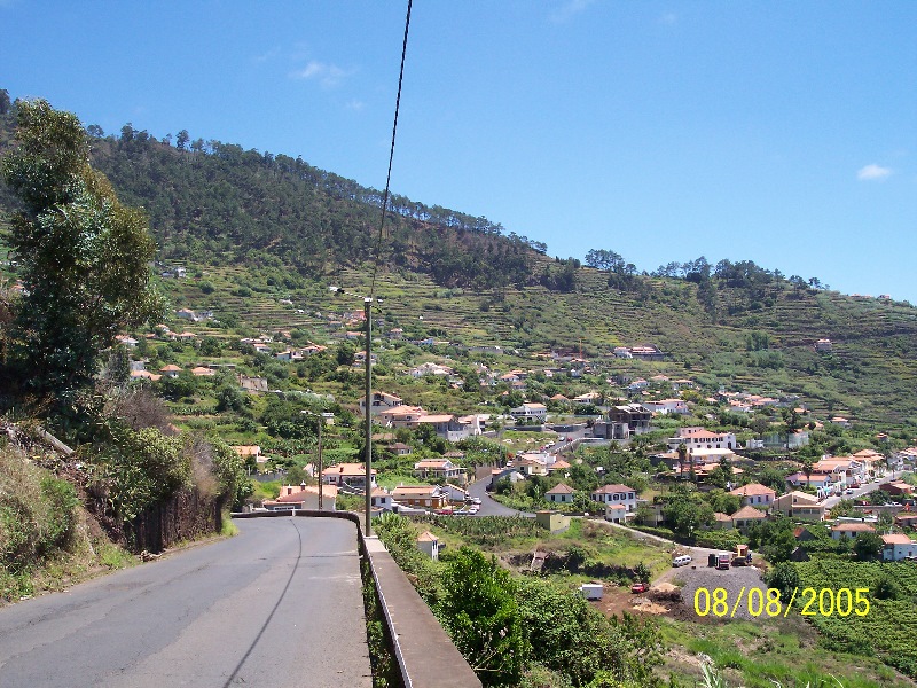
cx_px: 458
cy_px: 344
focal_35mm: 38
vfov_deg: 37.7
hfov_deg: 49.0
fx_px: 1007
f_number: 4.8
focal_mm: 8
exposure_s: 1/500
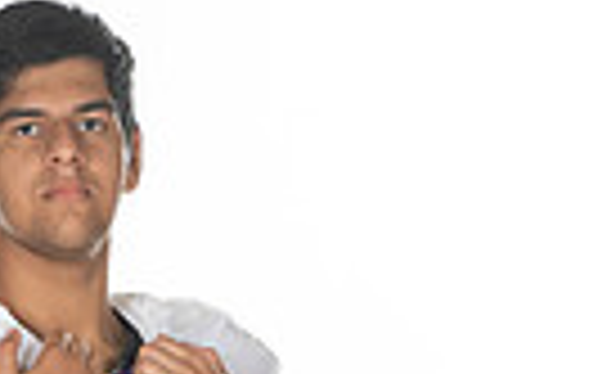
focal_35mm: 193
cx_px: -13
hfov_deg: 10.8
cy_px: 951
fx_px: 3144
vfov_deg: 6.4
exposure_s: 1/320
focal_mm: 56
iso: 800
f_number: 7.1
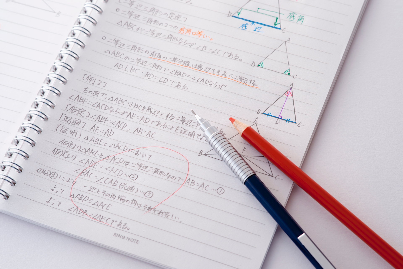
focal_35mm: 85
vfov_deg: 16.1
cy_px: 134
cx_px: 202
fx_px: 951
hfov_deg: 23.9
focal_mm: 85
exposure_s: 1/1.67
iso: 200
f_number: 9
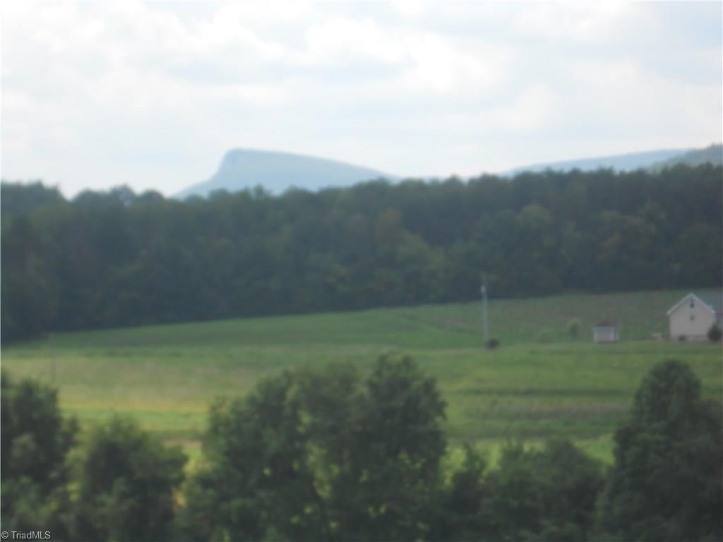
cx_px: 362
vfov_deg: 9.5
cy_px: 271
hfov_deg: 12.7
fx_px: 3258
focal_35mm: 156
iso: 80
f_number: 6.5
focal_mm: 27.6
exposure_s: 1/160
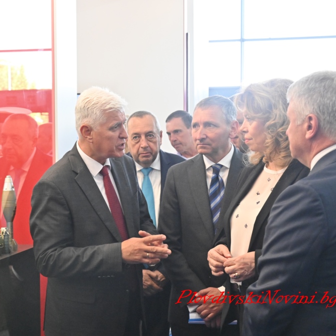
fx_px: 703
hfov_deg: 26.8
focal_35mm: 64
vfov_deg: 26.9
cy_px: 168
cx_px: 119
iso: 6400
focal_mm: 50
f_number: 8
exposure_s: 1/250
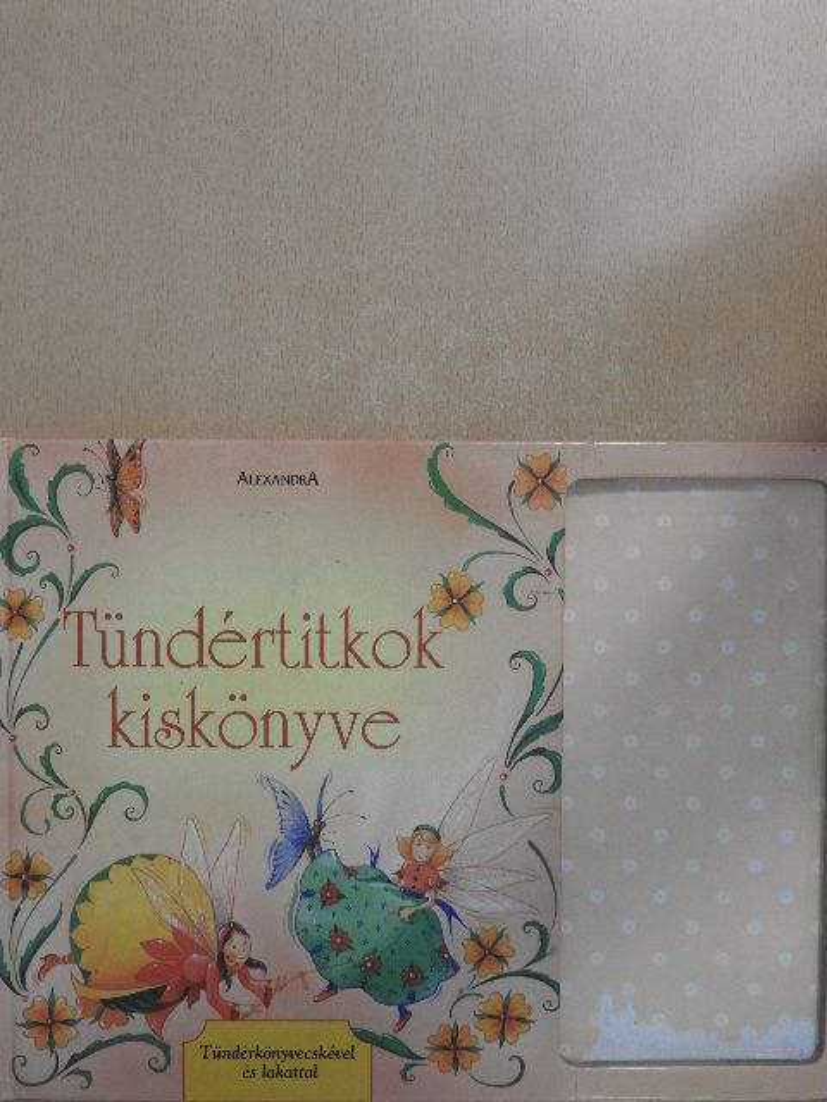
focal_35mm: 33
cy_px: 551
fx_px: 1051
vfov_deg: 55.4
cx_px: 414
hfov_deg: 42.9
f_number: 3.6
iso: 400
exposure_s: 1/25
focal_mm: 5.9
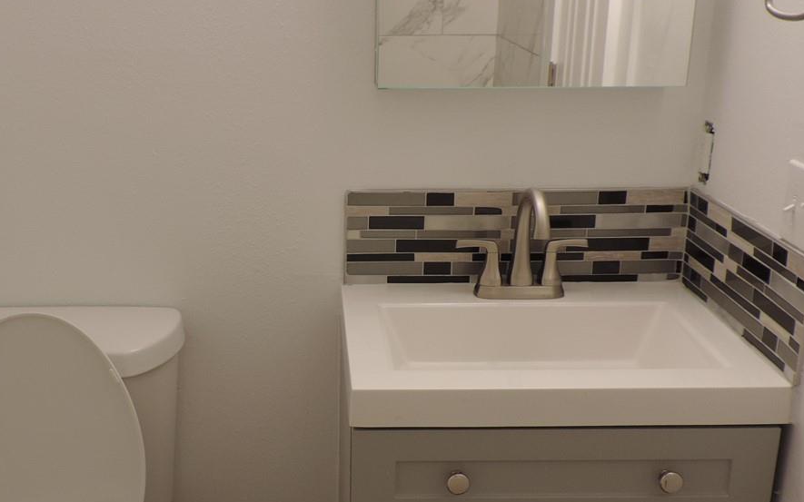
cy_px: 290
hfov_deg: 43.1
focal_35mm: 46
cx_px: 298
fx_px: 1008
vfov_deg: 28.0
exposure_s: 1/30
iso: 100
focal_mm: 4.3
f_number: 3
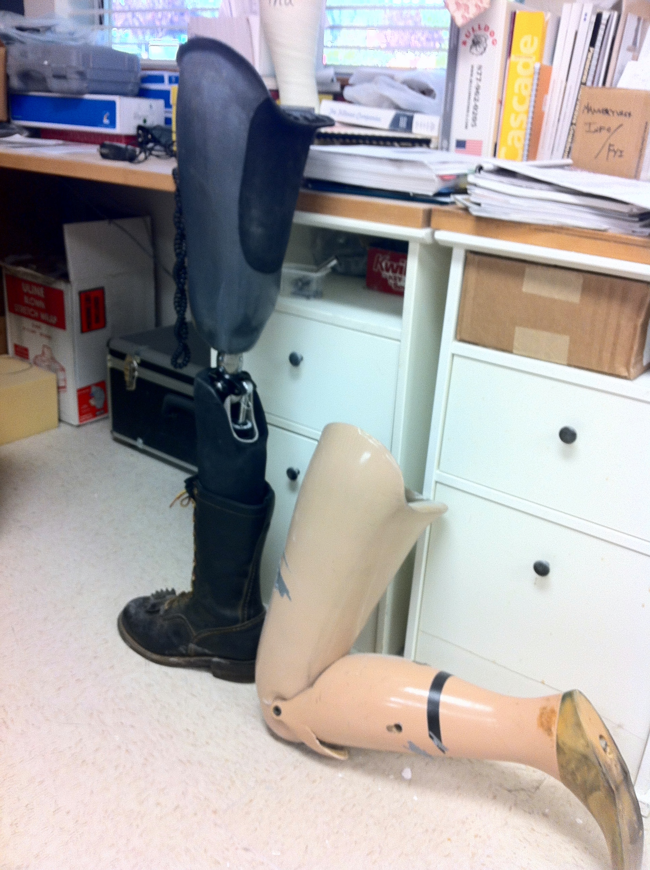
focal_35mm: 35
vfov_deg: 52.7
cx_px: 325
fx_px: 879
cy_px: 435
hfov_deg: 40.6
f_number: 2.8
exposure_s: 1/17
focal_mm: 3.85
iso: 80
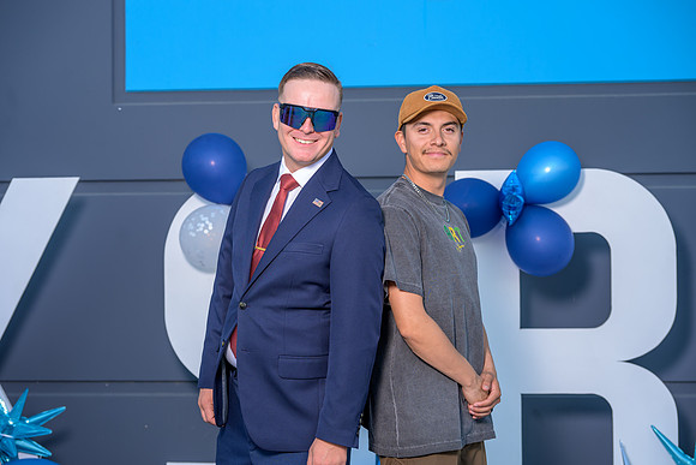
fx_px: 1188
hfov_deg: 32.6
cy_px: 232
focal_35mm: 61
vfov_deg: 22.1
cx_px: 348
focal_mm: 60
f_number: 4
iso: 100
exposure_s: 1/200
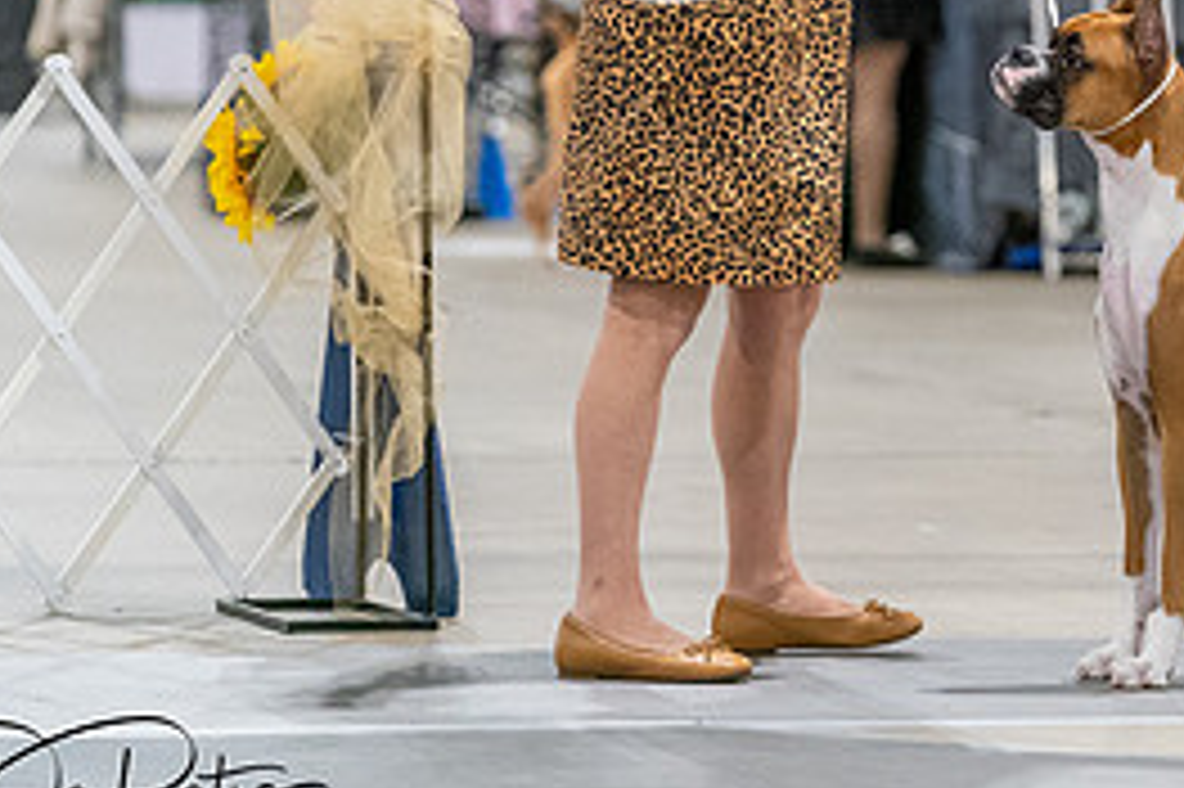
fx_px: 11471
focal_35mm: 349
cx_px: 1211
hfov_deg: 5.9
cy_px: 83
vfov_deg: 3.9
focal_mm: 158
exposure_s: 1/250
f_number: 3.5
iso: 6400
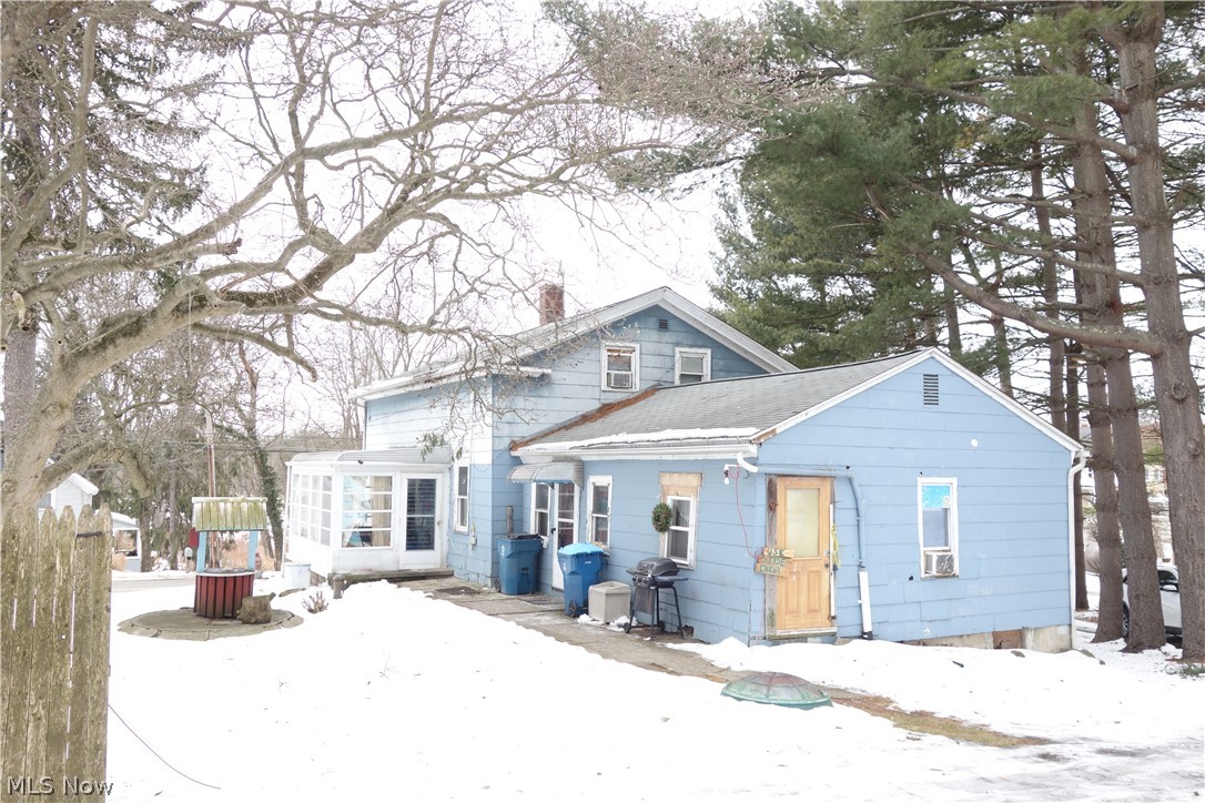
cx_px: 602
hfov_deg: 65.5
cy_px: 402
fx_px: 937
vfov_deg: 46.4
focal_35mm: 28
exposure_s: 1/100
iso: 125
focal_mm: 10.4
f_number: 3.5
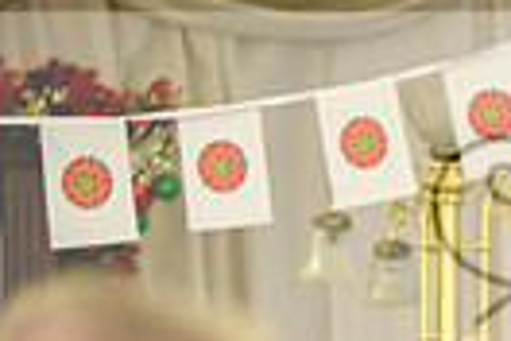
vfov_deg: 2.8
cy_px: 705
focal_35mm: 485
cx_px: 1088
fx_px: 6884
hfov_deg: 4.2
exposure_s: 1/200
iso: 12800
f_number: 2.8
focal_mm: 110
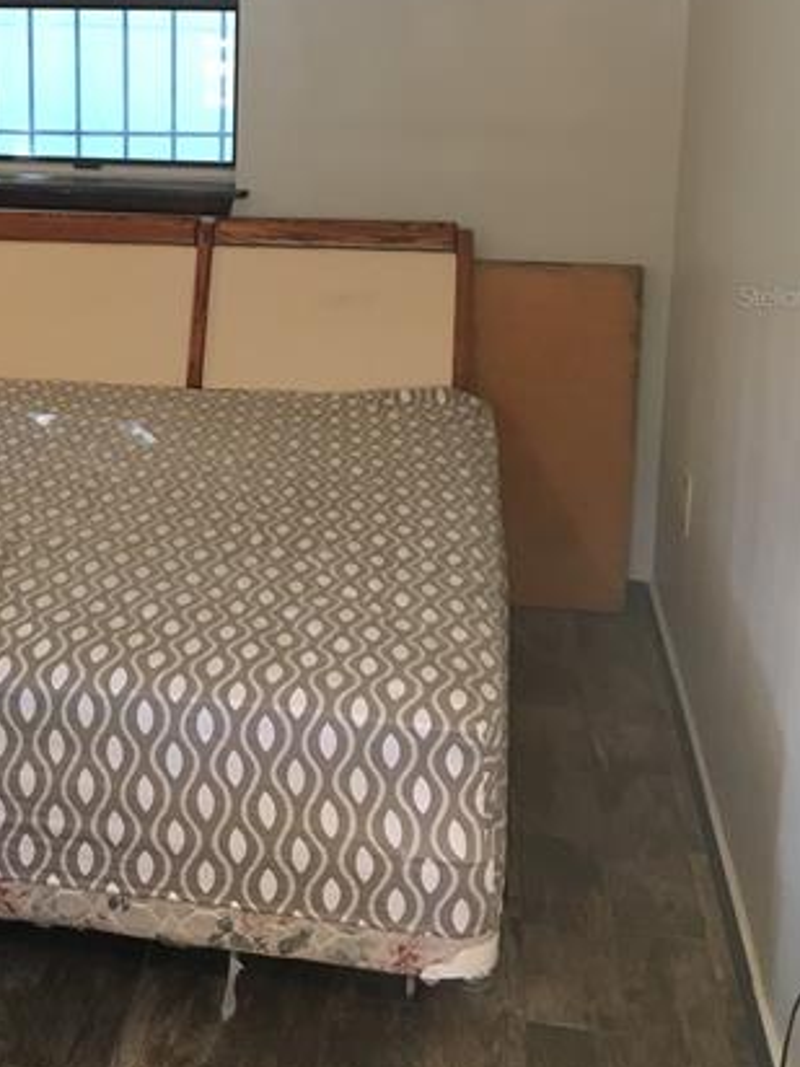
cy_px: 295
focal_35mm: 54
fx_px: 1664
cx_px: 111
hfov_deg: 26.3
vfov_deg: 34.9
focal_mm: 4.15
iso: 80
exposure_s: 1/30
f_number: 2.2
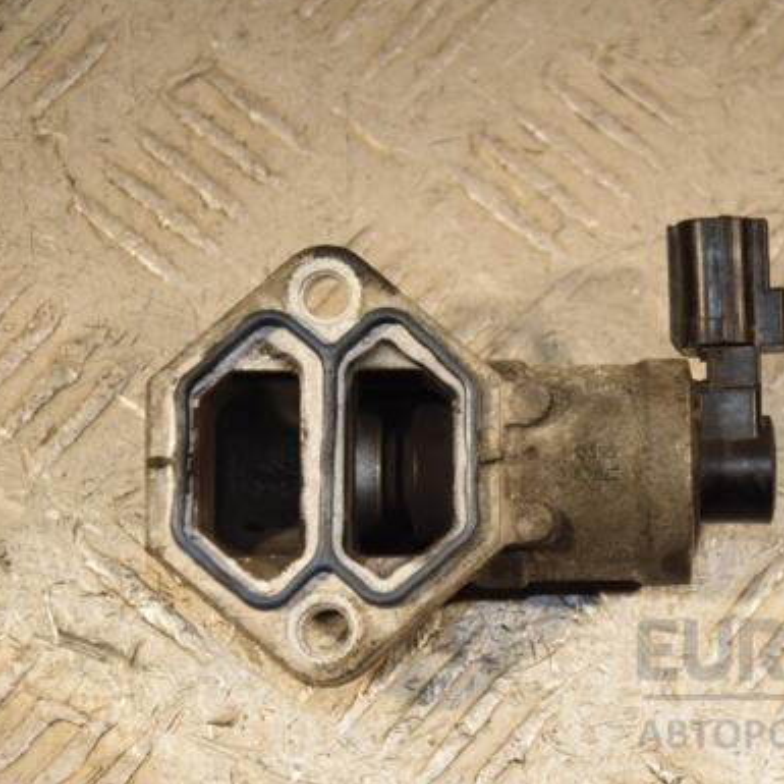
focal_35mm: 139
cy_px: 379
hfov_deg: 12.5
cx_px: 599
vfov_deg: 12.6
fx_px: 3562
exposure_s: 1/200
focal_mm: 70
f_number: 5.3
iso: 800
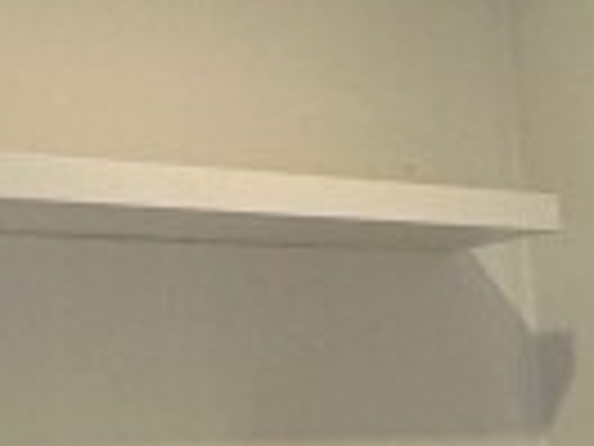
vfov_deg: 12.6
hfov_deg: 21.8
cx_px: 648
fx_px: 1459
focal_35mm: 85
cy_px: 1131
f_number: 2.2
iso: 125
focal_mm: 2.22
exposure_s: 1/100
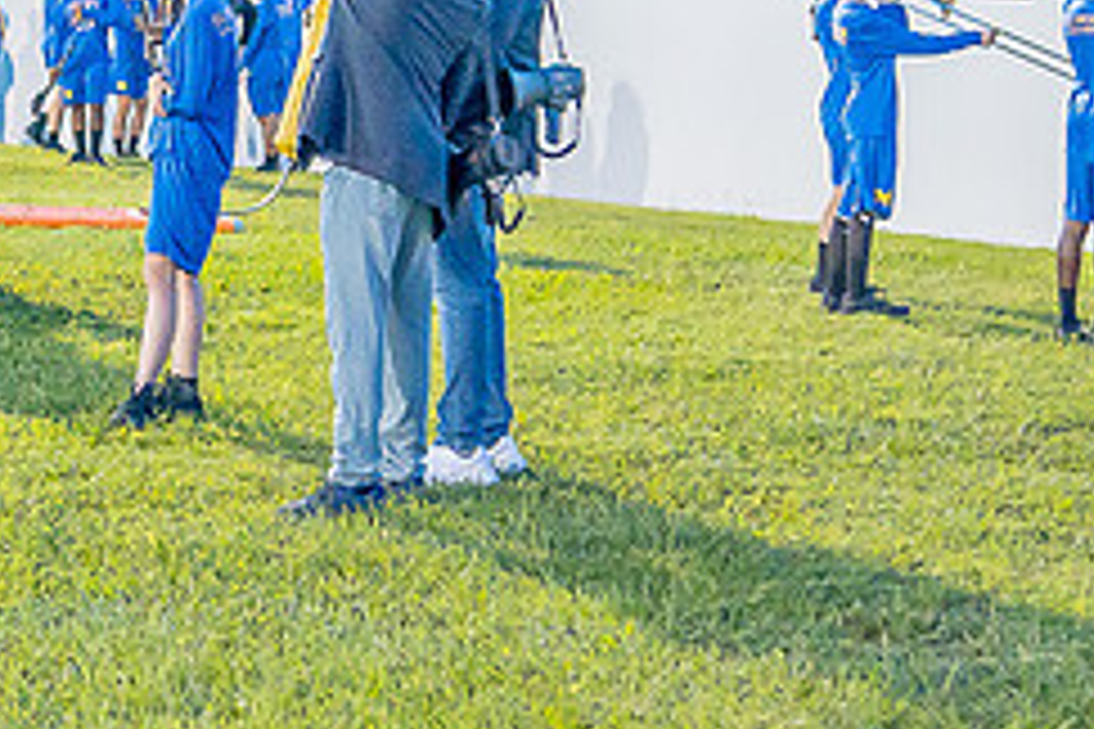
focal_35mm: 124
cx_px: 122
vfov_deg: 11.0
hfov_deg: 16.3
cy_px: 86
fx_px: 3768
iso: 2000
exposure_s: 1/200
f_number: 4
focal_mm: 52
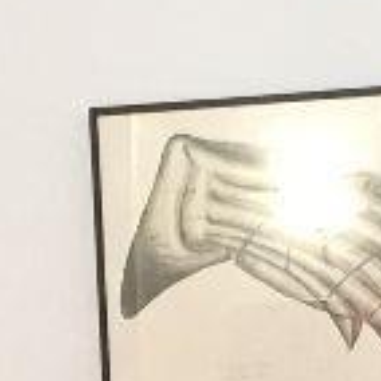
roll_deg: +1.6
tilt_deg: -7.0
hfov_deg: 8.0
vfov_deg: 7.5
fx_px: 2702
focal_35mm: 217
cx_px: 48
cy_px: 961
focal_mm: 4.15
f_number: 2.2
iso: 125
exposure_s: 1/17
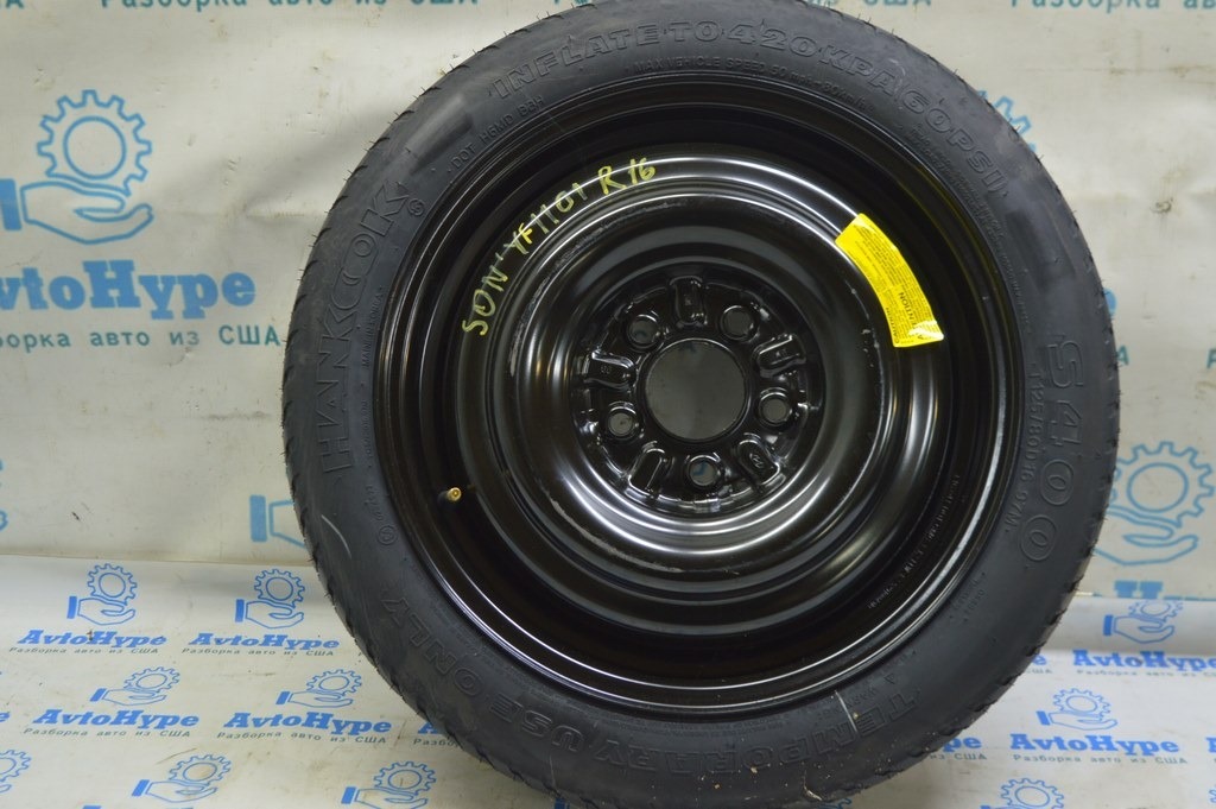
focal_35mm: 42
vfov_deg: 31.8
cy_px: 404
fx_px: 1417
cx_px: 608
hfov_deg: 46.4
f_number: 5.6
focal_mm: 28
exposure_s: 1/20
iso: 400
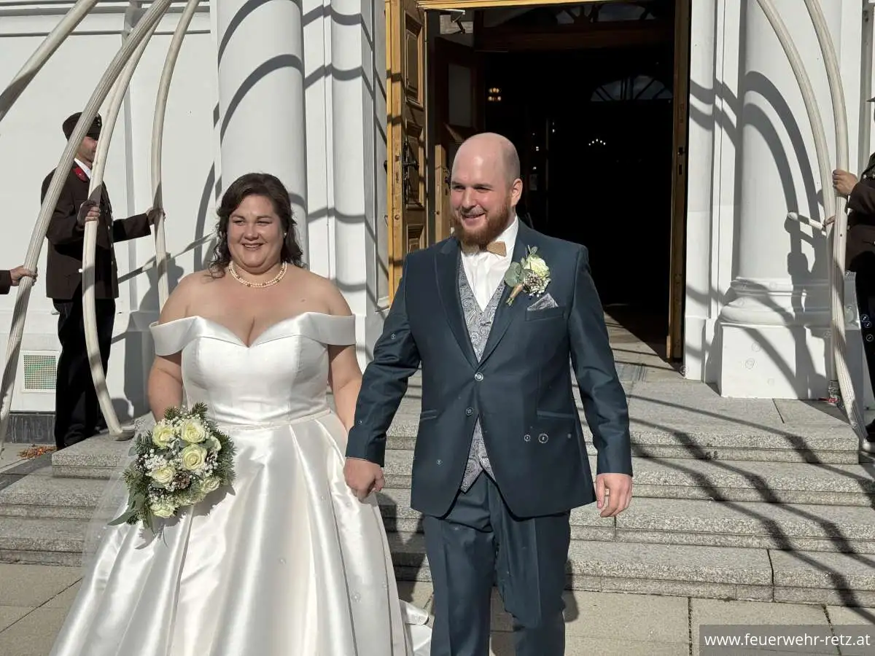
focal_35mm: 48
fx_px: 1213
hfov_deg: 39.7
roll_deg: +0.7
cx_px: 438
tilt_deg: -4.8
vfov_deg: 30.3
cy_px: 328
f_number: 1.78
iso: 64
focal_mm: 6.76
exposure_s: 1/15385
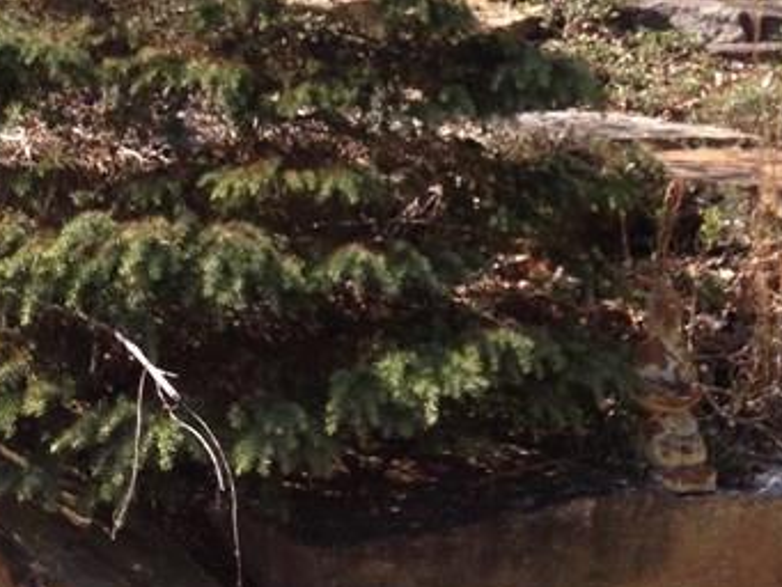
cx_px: 479
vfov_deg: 13.6
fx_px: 2373
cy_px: -151
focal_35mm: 105
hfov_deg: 18.7
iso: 50
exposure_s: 1/521
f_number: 2.4
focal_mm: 4.28
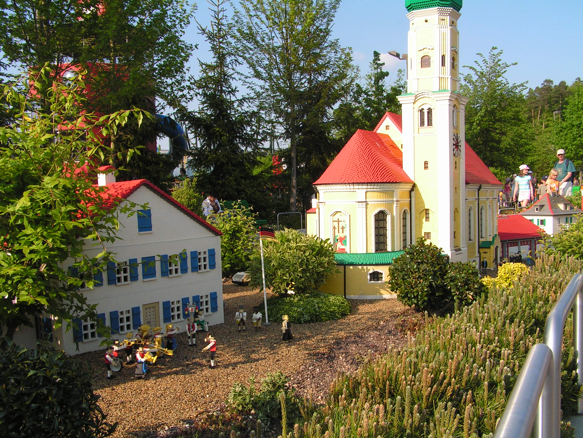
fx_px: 640
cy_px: 219
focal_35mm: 38
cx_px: 292
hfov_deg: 49.0
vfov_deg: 37.7
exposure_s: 1/250
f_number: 5.6
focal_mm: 6.3
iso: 50
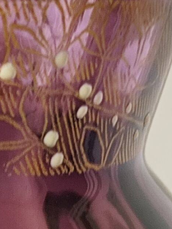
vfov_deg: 8.1
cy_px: 506
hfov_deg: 6.4
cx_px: -121
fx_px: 1509
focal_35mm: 228
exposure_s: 1/100
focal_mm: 6.14
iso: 100
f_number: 1.65
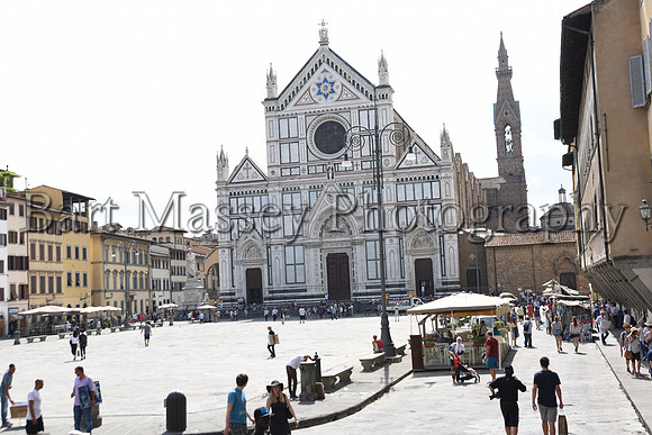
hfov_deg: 42.7
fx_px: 833
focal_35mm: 46
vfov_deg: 29.3
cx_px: 326
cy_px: 218
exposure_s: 1/200
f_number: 6.3
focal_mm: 46
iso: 64
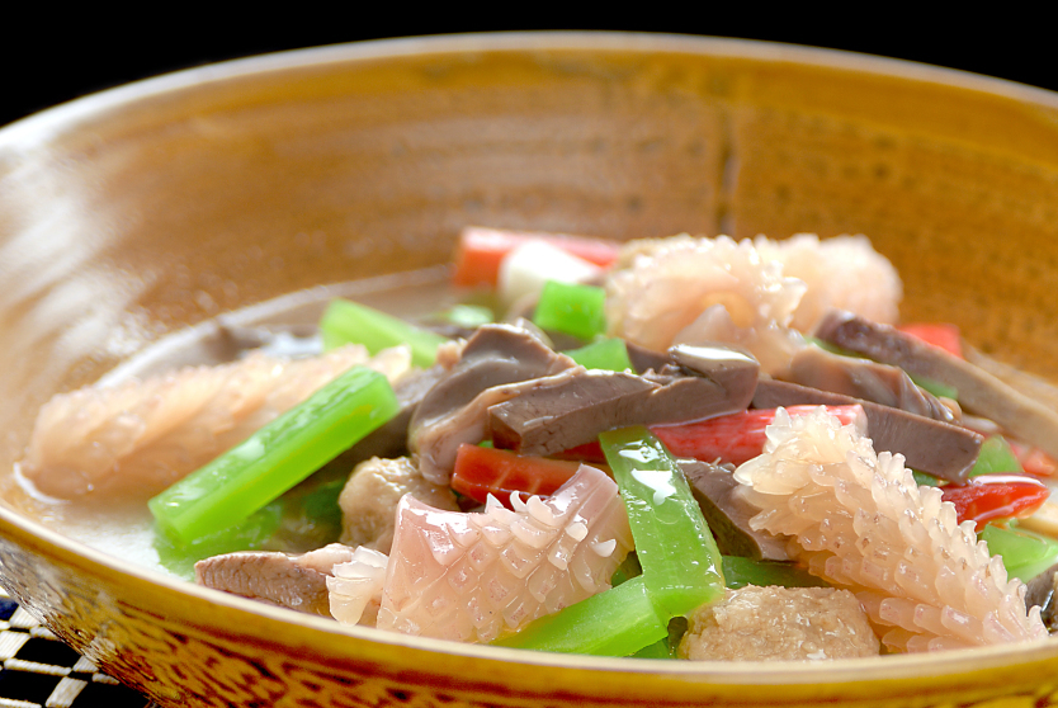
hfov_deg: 13.1
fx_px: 4607
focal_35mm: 157
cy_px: 336
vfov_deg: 8.8
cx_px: 620
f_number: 4.5
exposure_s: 1/2
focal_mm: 85
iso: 100
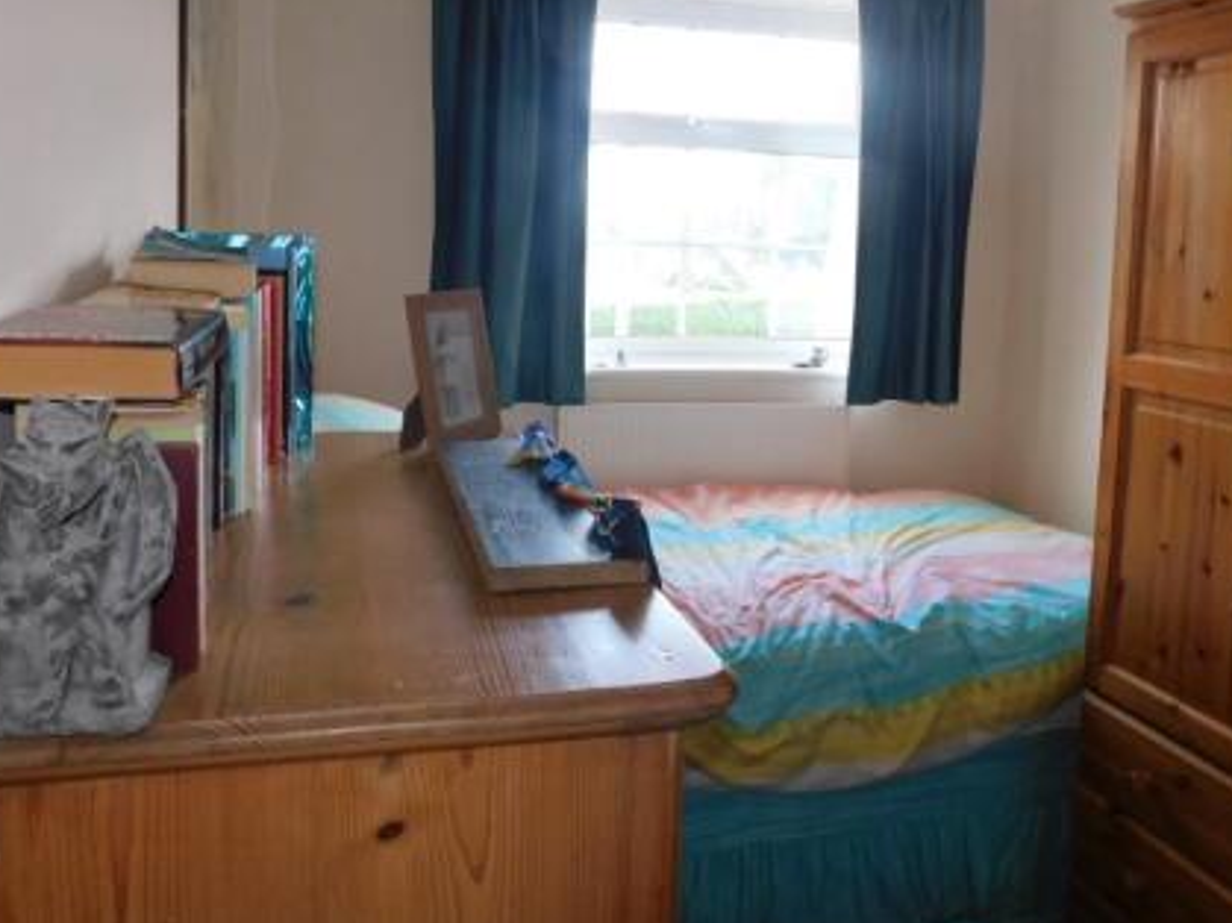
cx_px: 625
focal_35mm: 32
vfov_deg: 43.7
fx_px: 1139
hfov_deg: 56.8
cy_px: 328
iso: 125
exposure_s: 1/40
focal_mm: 4
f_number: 3
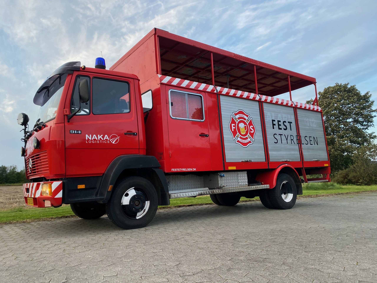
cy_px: 142
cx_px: 188
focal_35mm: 26
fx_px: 283
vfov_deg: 53.1
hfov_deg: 67.3
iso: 64
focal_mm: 4.25
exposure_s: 1/121
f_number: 1.8
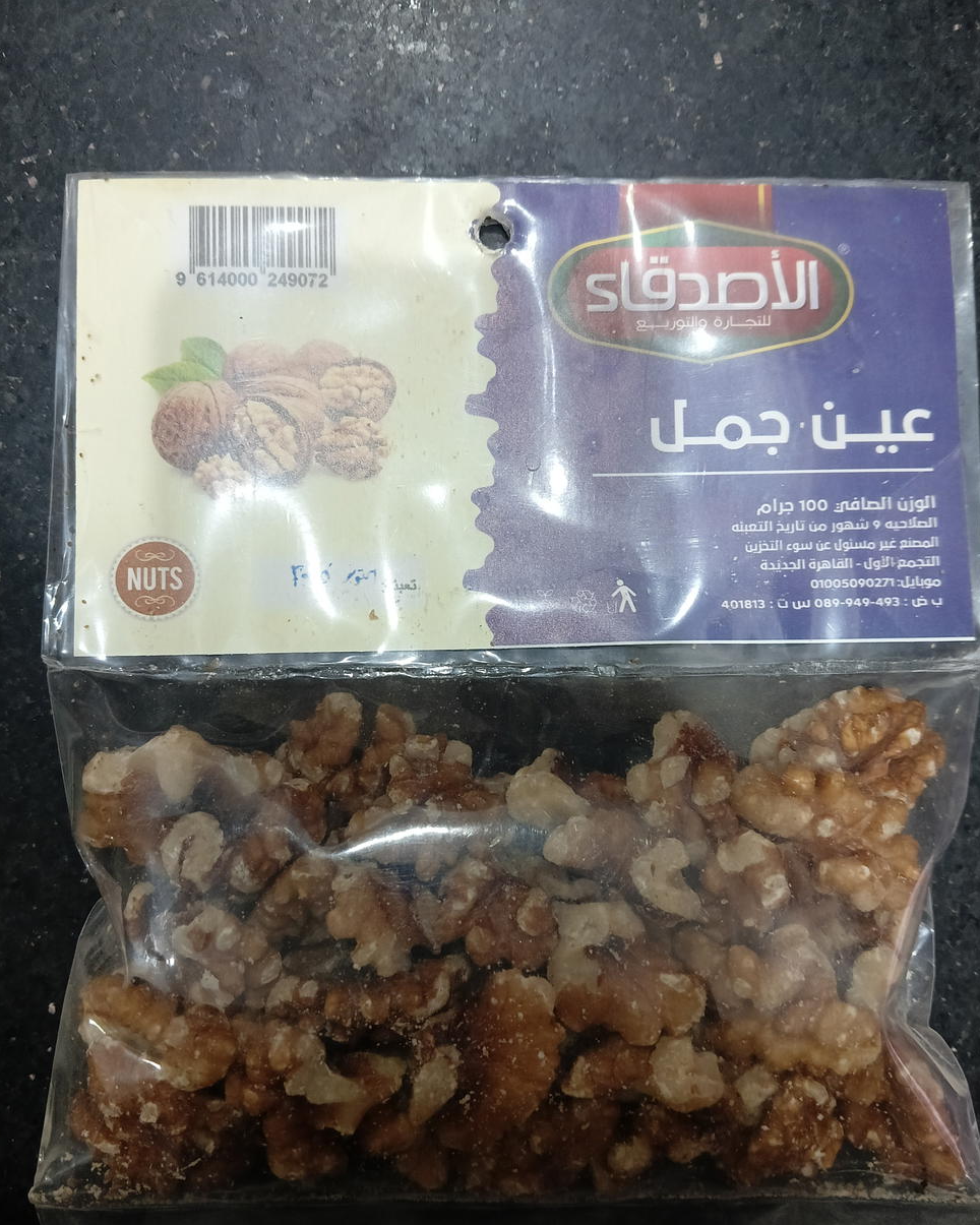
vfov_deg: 62.2
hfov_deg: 51.5
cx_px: 483
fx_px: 1015
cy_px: 625
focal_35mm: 28
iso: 640
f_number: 1.8
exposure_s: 1/25
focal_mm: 4.05
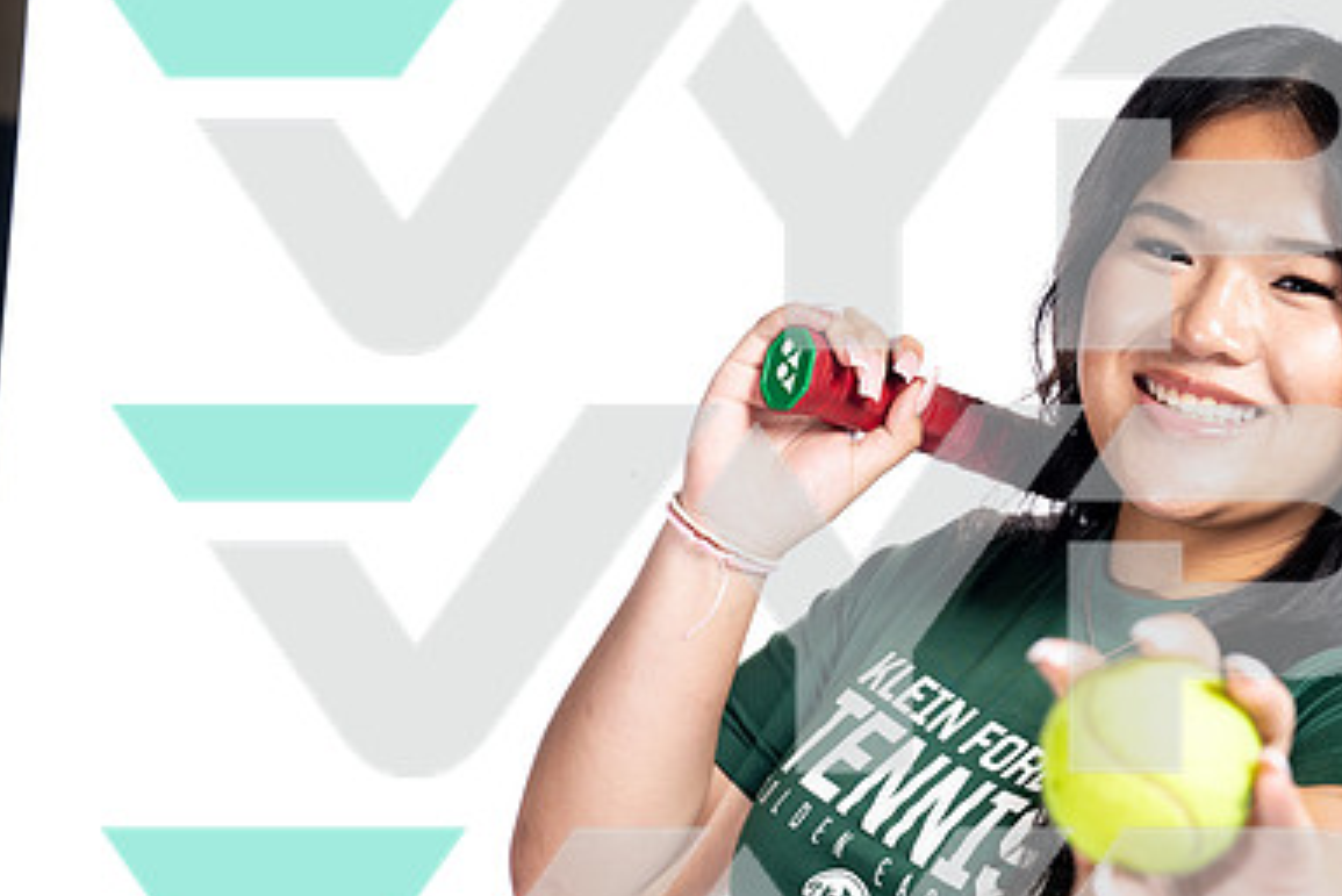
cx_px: 1000
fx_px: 3878
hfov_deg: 19.5
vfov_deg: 13.2
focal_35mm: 104
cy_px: 591
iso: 400
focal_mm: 69
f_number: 5.6
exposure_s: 1/250
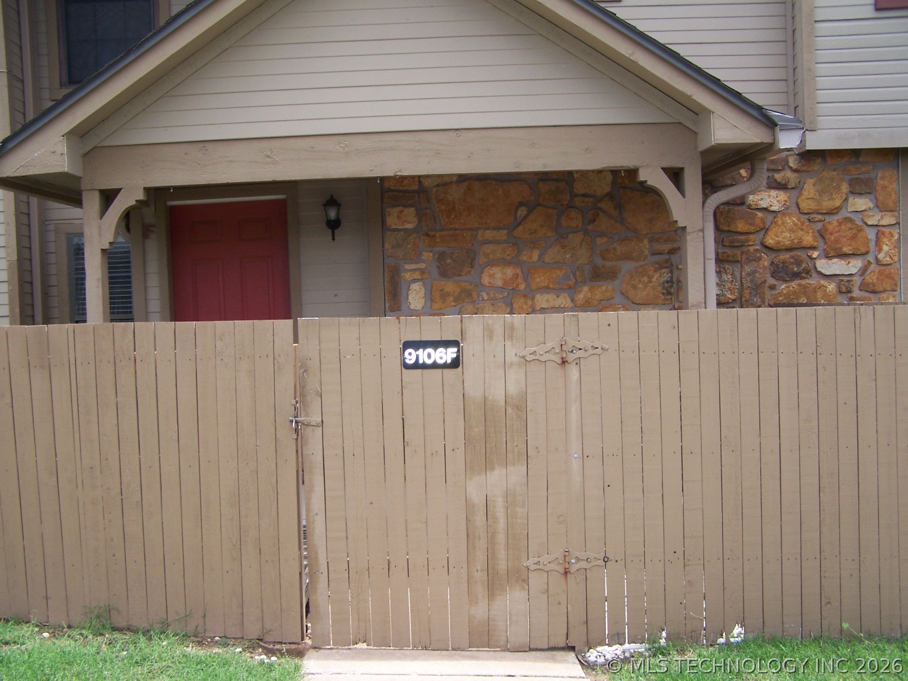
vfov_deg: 37.7
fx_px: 997
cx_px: 454
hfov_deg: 49.0
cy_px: 340
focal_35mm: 38
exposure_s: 1/500
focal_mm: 6.3
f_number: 2.8
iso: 80
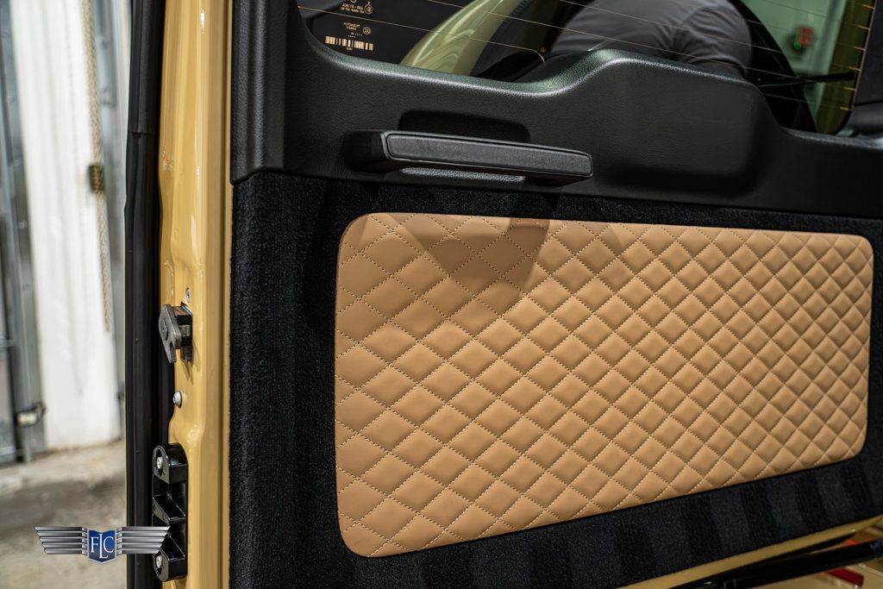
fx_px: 736
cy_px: 294
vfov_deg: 43.6
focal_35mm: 30
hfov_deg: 61.9
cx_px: 442
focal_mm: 30
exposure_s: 1/100
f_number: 4
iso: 1600
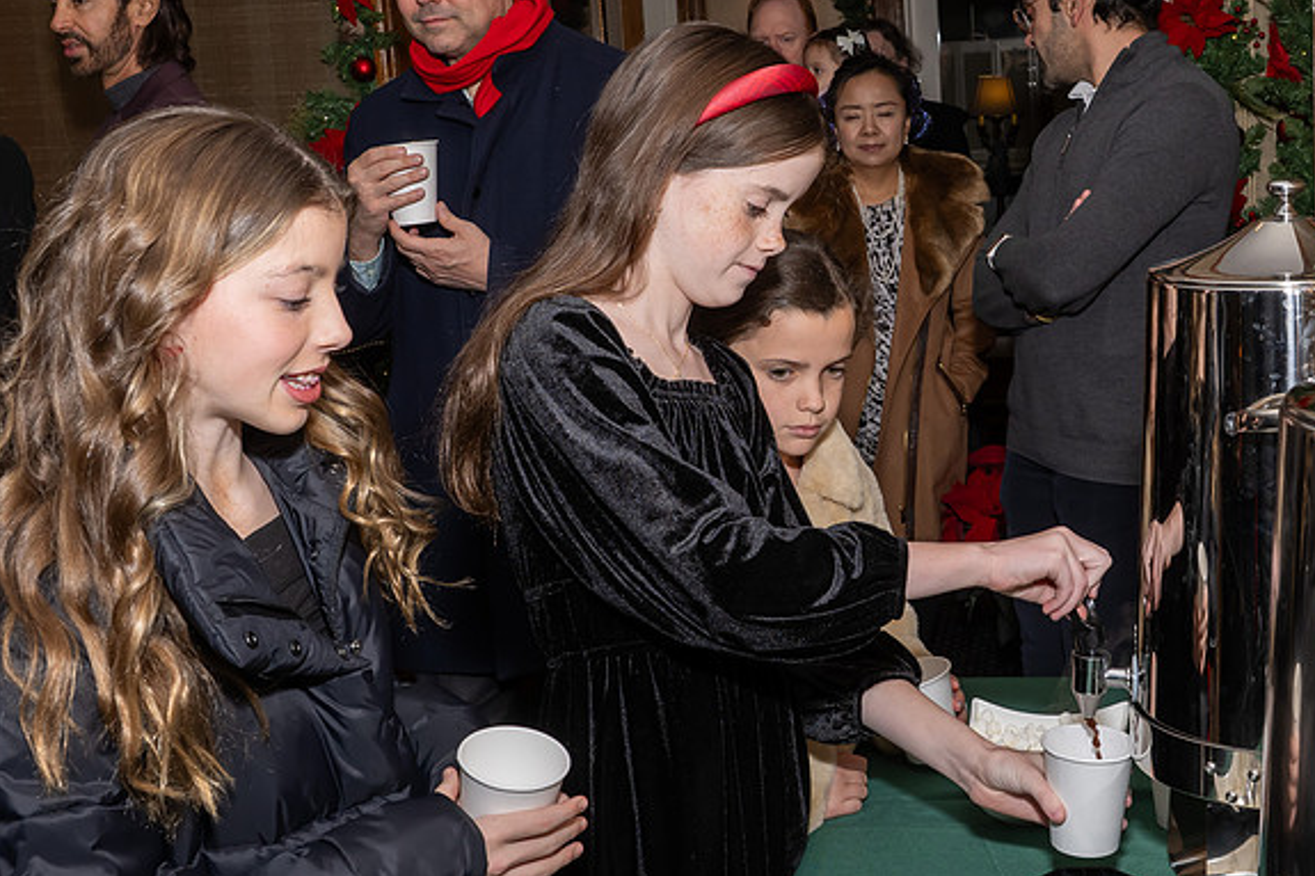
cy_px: 358
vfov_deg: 26.9
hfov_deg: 39.3
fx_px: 1826
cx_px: 839
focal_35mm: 50
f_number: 8
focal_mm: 26
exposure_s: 1/250
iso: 500
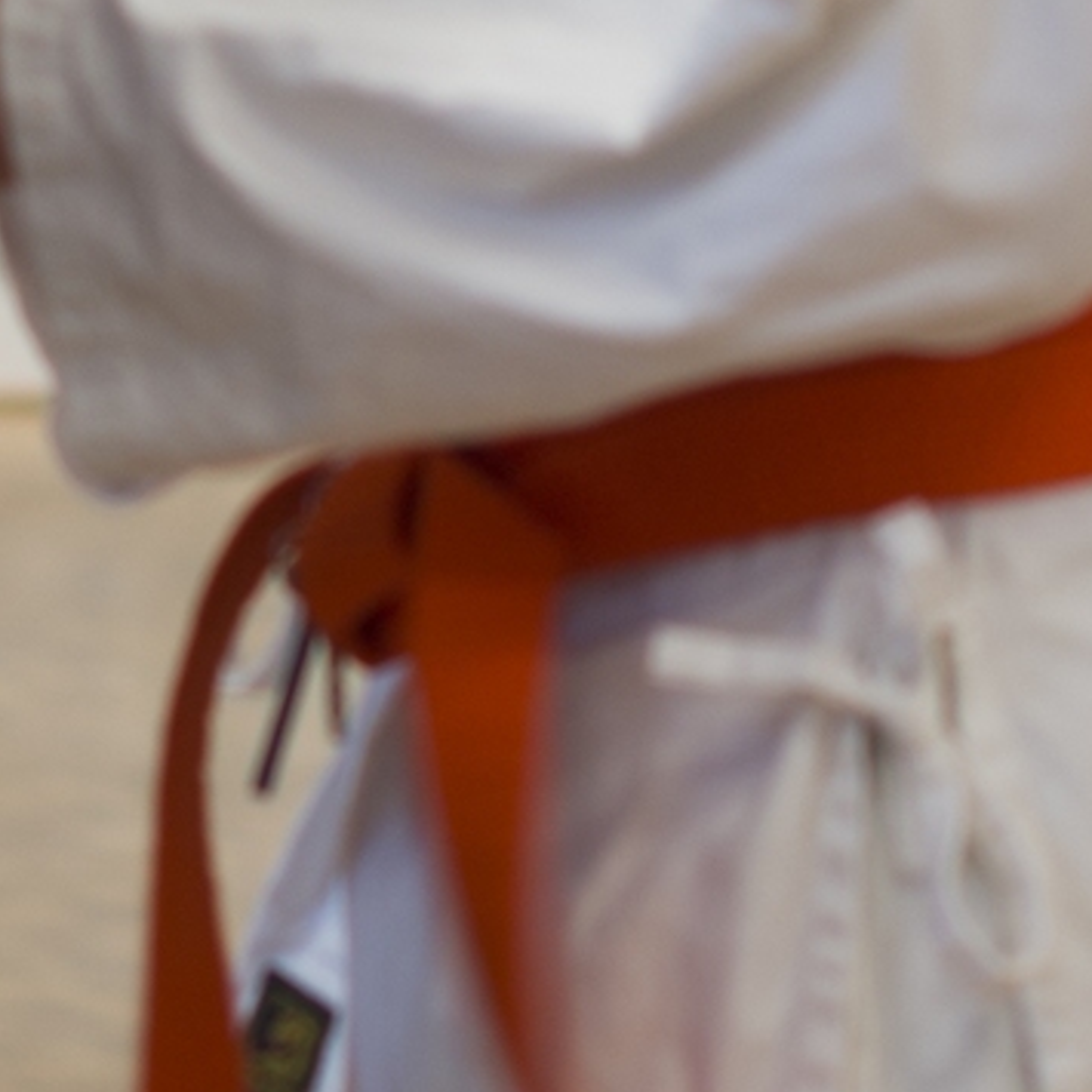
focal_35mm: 359
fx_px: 12813
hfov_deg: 4.9
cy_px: 3
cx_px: 72
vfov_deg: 4.9
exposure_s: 1/50
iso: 100
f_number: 2.5
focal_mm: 50
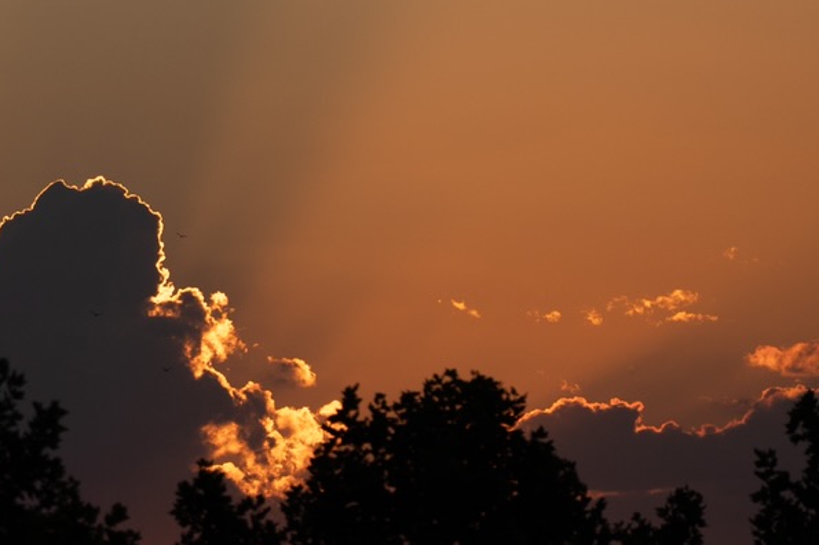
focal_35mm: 740
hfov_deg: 2.8
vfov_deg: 1.9
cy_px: 292
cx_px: -738
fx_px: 16825
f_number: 5
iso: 160
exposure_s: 1/1000
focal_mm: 191
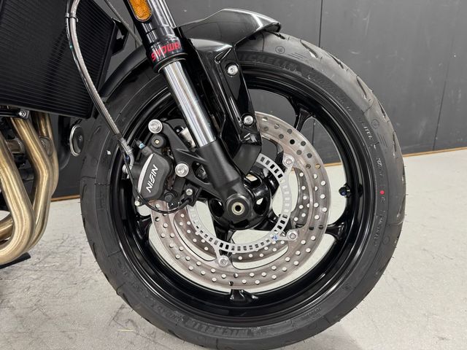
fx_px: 324
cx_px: 234
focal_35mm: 24
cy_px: 175
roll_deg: +1.2
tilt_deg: -18.0
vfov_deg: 56.8
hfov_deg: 71.6
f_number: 1.78
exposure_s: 1/50
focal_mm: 6.76
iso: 320
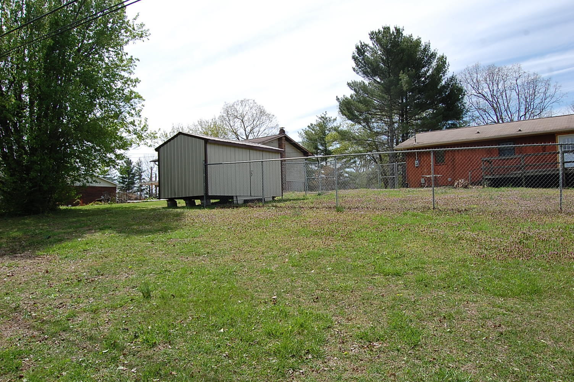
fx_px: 430
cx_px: 287
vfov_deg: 47.8
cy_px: 191
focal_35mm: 27
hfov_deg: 67.4
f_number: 9
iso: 200
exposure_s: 1/320
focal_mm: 18
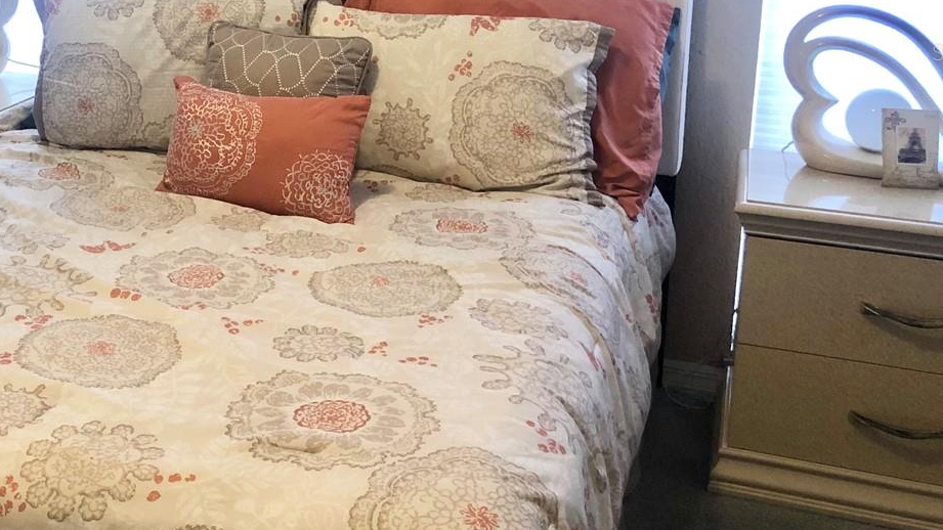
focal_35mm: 53
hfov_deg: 38.0
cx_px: 210
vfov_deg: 22.1
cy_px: 52
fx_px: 1325
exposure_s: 1/15
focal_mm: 3.99
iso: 64
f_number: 1.8
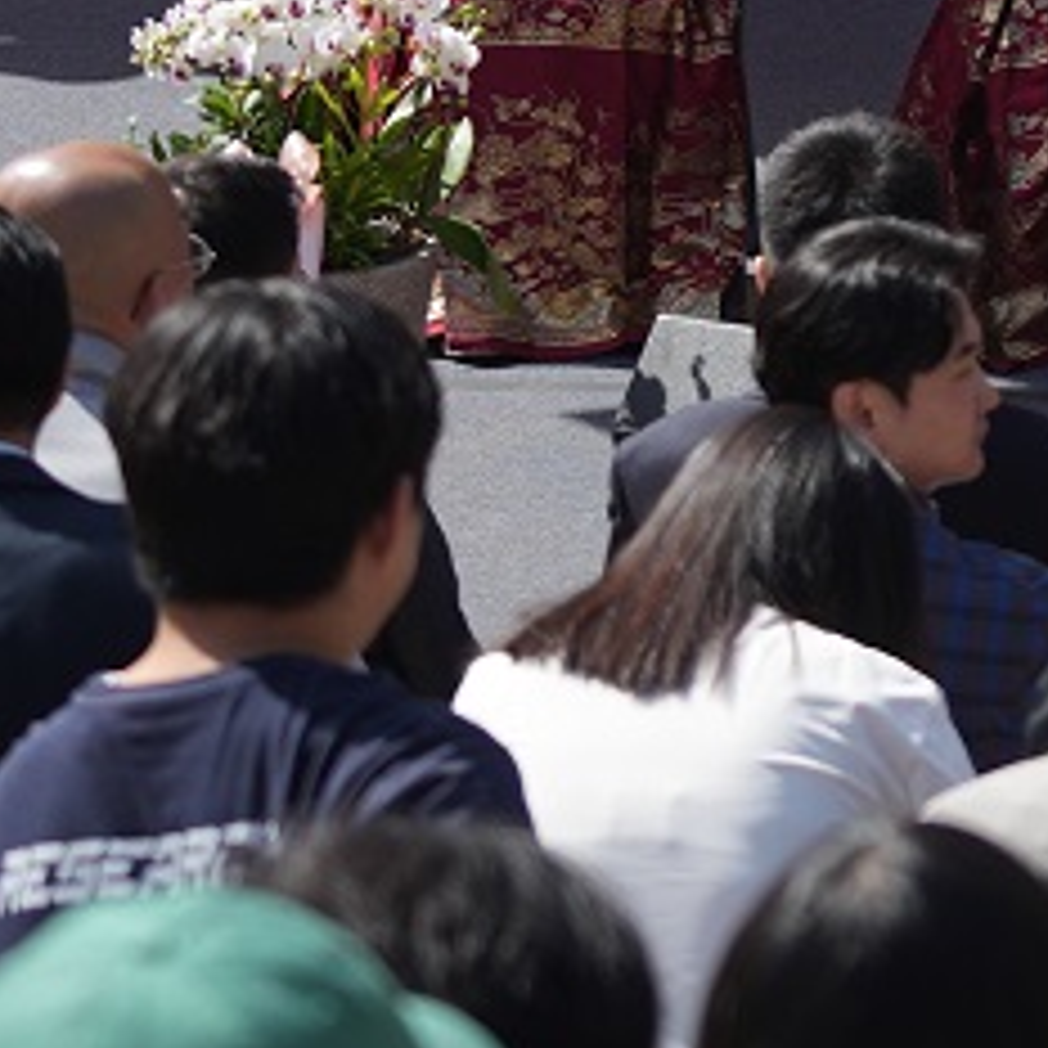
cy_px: -522
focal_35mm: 368
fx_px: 12605
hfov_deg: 4.7
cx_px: 2258
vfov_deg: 4.7
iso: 160
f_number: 4.5
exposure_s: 1/1000
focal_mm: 84
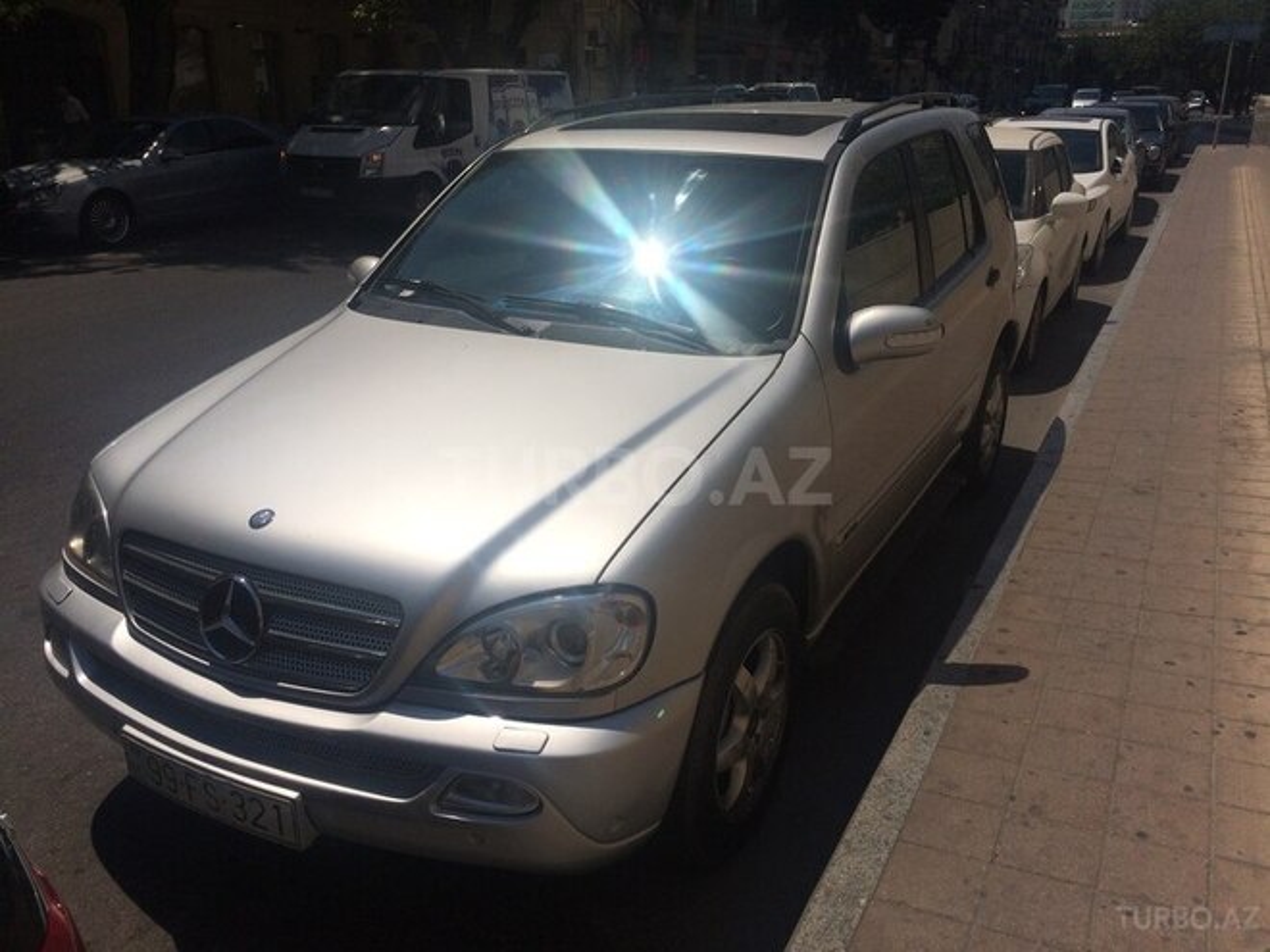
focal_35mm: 29
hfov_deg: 61.7
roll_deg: -1.1
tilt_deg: -19.9
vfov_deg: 48.2
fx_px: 1064
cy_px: 476
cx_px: 635
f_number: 2.2
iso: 40
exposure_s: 1/10309
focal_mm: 4.15
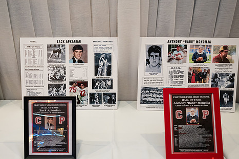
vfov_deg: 38.8
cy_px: 86
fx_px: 226
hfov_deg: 55.6
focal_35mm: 34
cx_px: 104
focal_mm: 26
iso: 1600
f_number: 3.2
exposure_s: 1/200
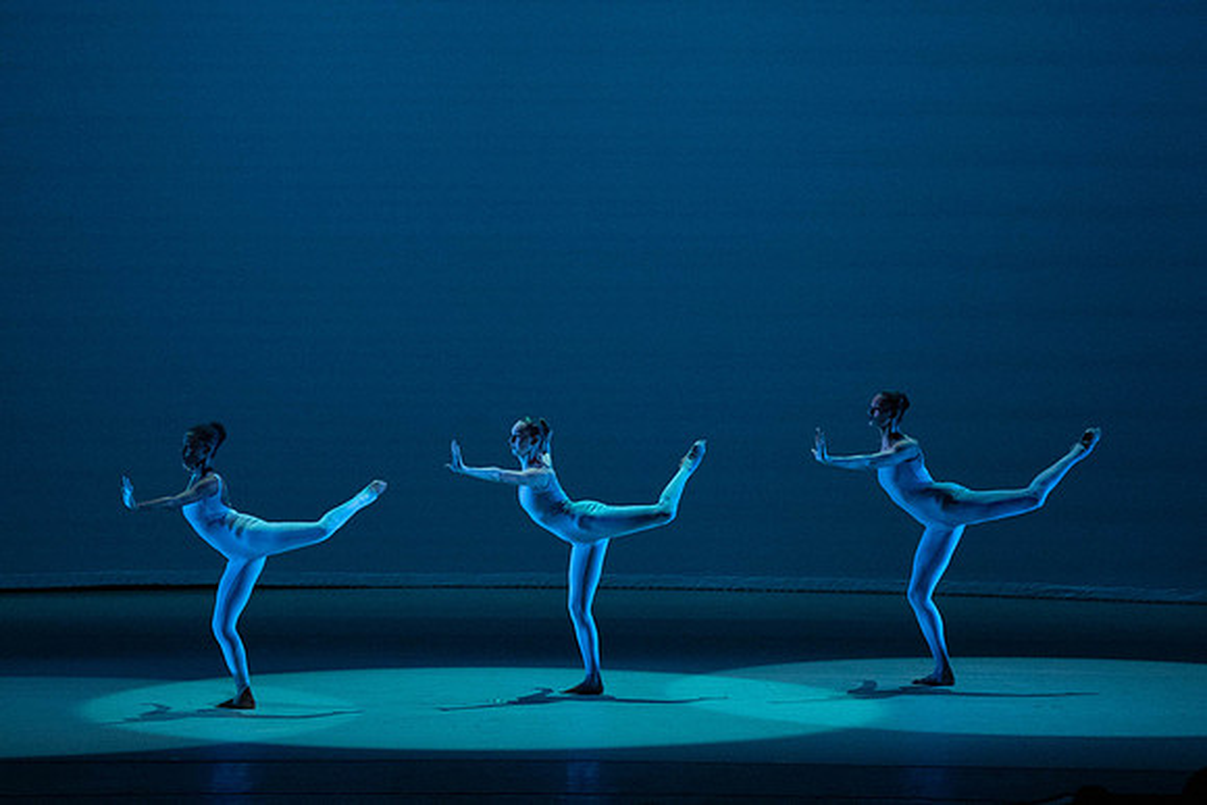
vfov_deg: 7.7
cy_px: 402
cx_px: 604
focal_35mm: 179
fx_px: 6003
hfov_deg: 11.5
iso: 16000
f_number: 5.6
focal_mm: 179
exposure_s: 1/400
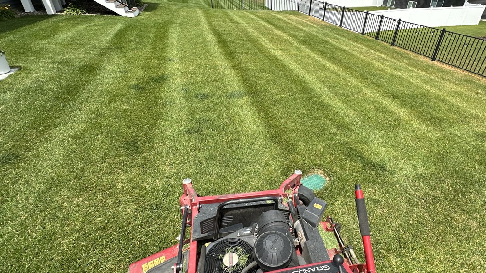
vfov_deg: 55.7
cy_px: 120
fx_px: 258
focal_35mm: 20
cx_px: 284
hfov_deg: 85.9
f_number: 2.2
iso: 40
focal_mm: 2.22
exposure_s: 1/1575
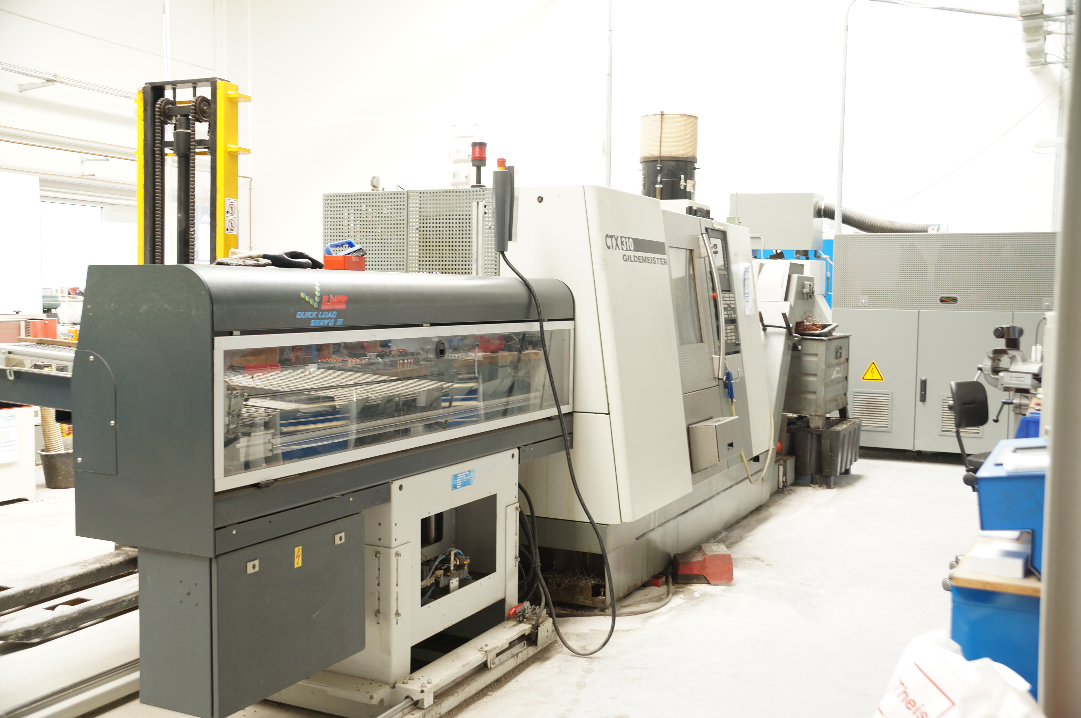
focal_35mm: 36
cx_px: 540
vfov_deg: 36.8
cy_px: 359
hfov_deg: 53.2
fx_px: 1080
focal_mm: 24
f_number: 4
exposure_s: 1/15
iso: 100
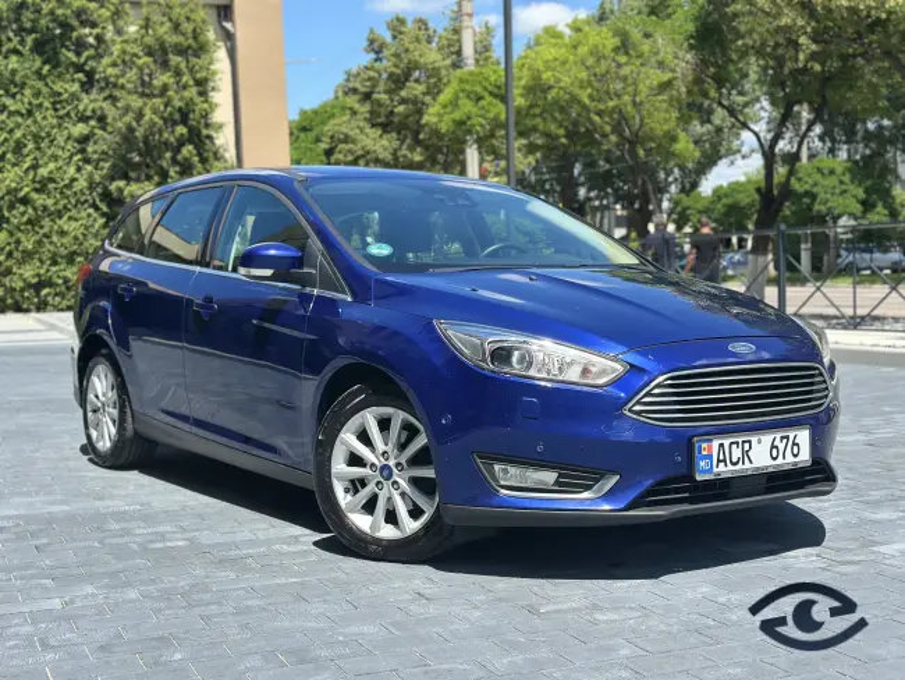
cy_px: 340
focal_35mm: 48
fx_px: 1255
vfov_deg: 30.3
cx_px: 452
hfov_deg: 39.6
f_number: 1.78
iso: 80
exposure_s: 1/2809
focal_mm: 6.86
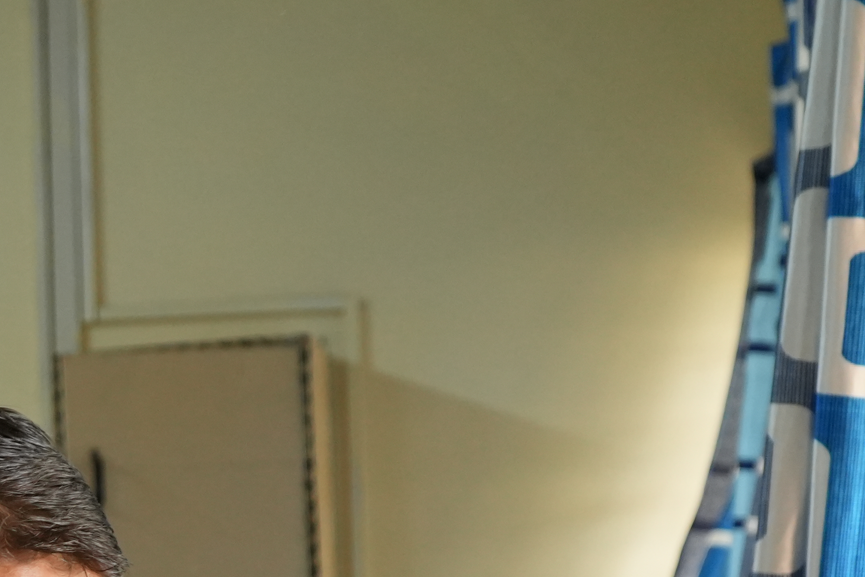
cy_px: 870
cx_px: 19
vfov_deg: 11.2
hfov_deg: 17.1
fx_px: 2811
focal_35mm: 117
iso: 2500
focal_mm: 36
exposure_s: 1/100
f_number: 4
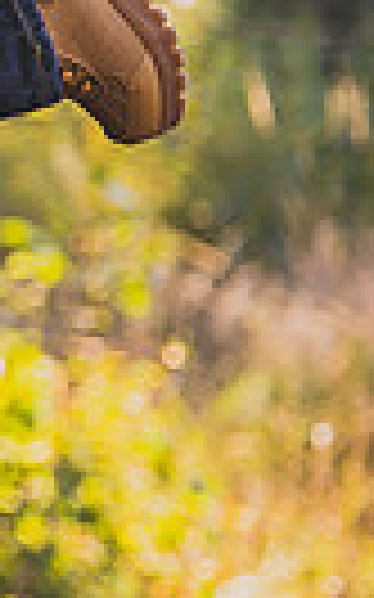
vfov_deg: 9.8
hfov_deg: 5.7
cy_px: 79
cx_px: -825
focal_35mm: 213
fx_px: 3477
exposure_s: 1/200
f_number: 2.8
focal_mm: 48
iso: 200
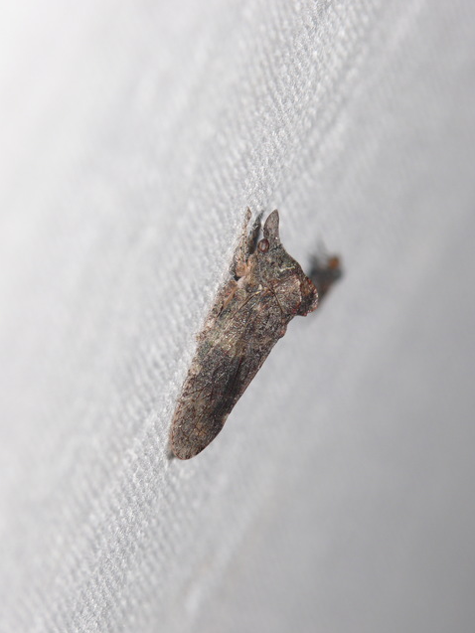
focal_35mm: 422
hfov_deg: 3.5
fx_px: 7718
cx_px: 238
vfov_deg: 4.7
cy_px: 317
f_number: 11
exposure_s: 1/320
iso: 100
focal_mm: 88.8
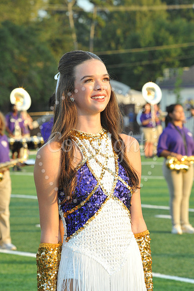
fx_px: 1376
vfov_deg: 12.1
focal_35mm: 170
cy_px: 146
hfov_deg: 8.1
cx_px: 97
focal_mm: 170
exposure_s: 1/250
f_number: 13
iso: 1600
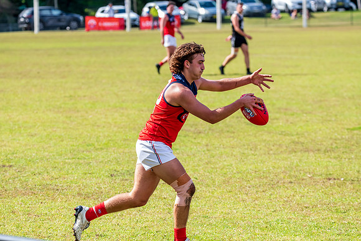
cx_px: 177
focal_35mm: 204
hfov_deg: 10.1
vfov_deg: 6.7
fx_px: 2047
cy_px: 118
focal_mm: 200
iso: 1250
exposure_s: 1/1600
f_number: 8
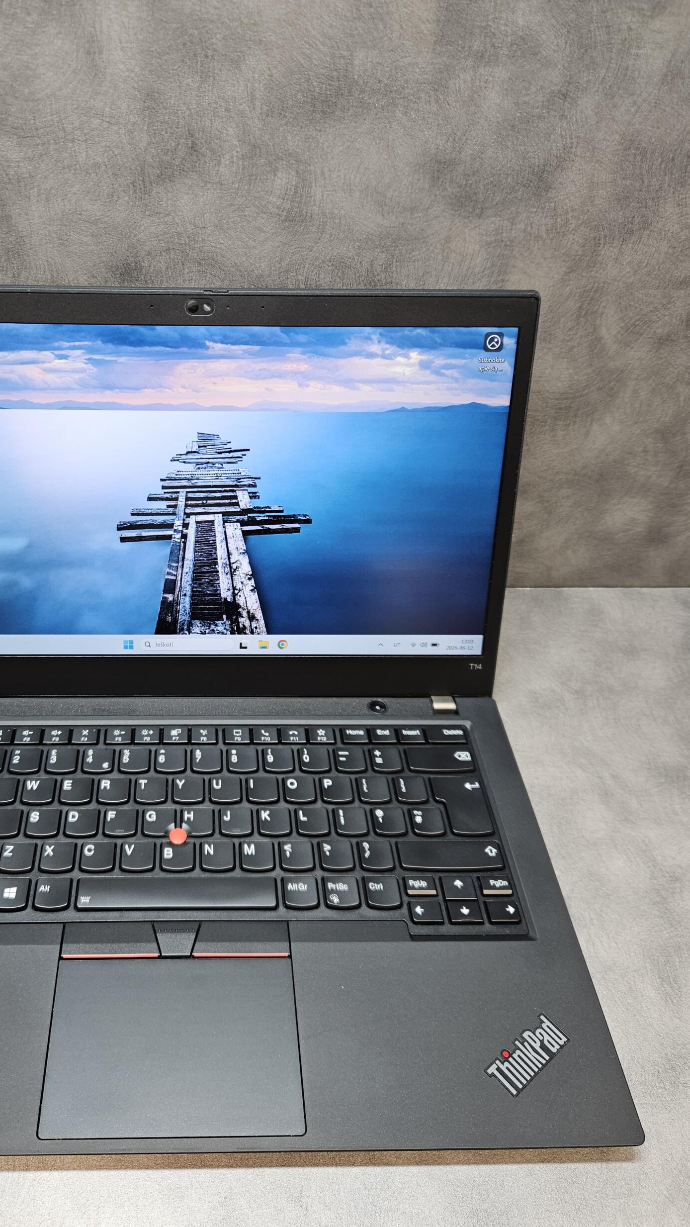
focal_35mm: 26
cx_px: 224
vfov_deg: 71.9
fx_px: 846
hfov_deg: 43.7
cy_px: 622
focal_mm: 5.4
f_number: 1.8
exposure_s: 1/100
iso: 160
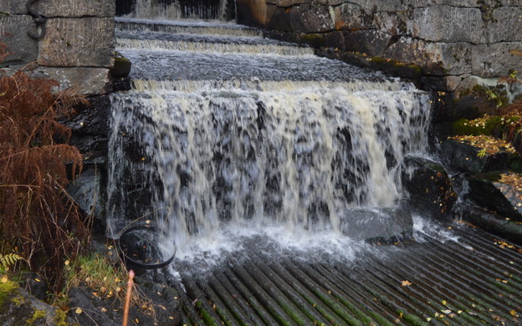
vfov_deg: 27.2
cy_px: 103
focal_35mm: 47
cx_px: 291
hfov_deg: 42.6
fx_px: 669
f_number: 3.5
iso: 100
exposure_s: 1/60
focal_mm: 20
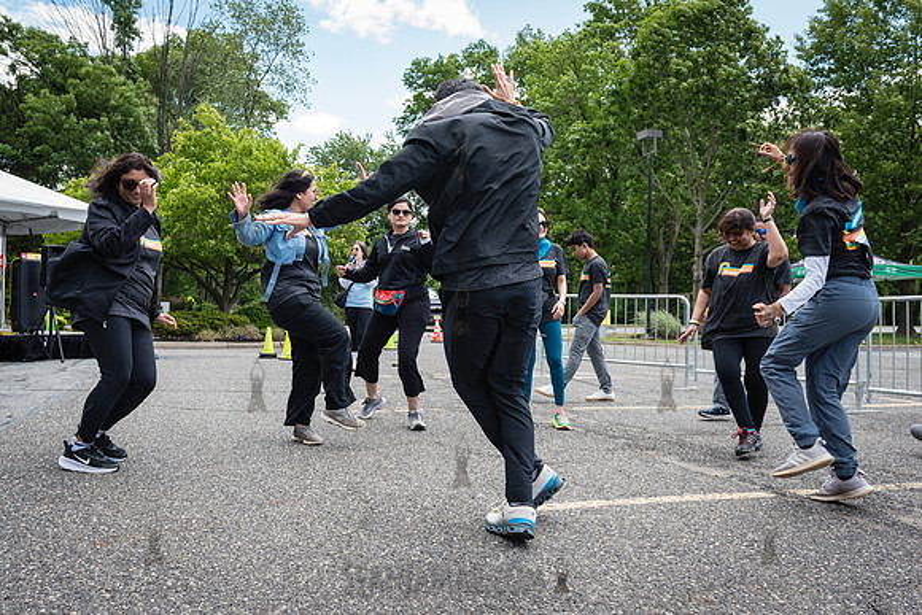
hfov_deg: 64.3
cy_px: 301
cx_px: 411
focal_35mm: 29
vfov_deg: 45.6
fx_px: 732
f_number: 5.6
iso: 400
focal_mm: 24
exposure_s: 1/500
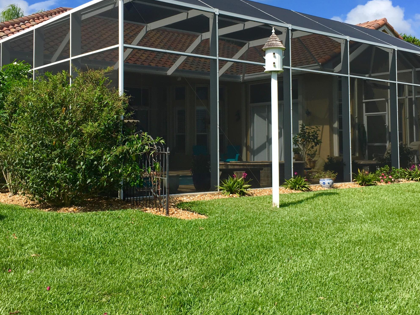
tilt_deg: +2.7
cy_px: 130
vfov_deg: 32.8
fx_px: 534
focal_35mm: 44
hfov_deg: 42.9
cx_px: 216
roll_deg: -1.0
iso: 25
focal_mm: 4.15
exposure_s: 1/1350
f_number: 2.2
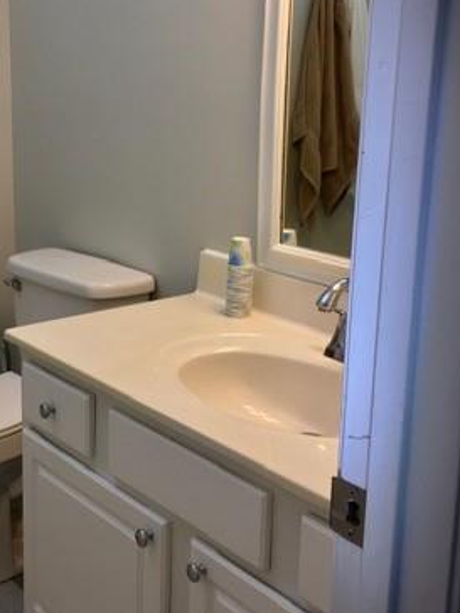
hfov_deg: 28.0
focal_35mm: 51
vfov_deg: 37.4
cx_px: 93
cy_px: 259
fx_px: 904
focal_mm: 4.15
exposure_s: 1/40
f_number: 2.2
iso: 25
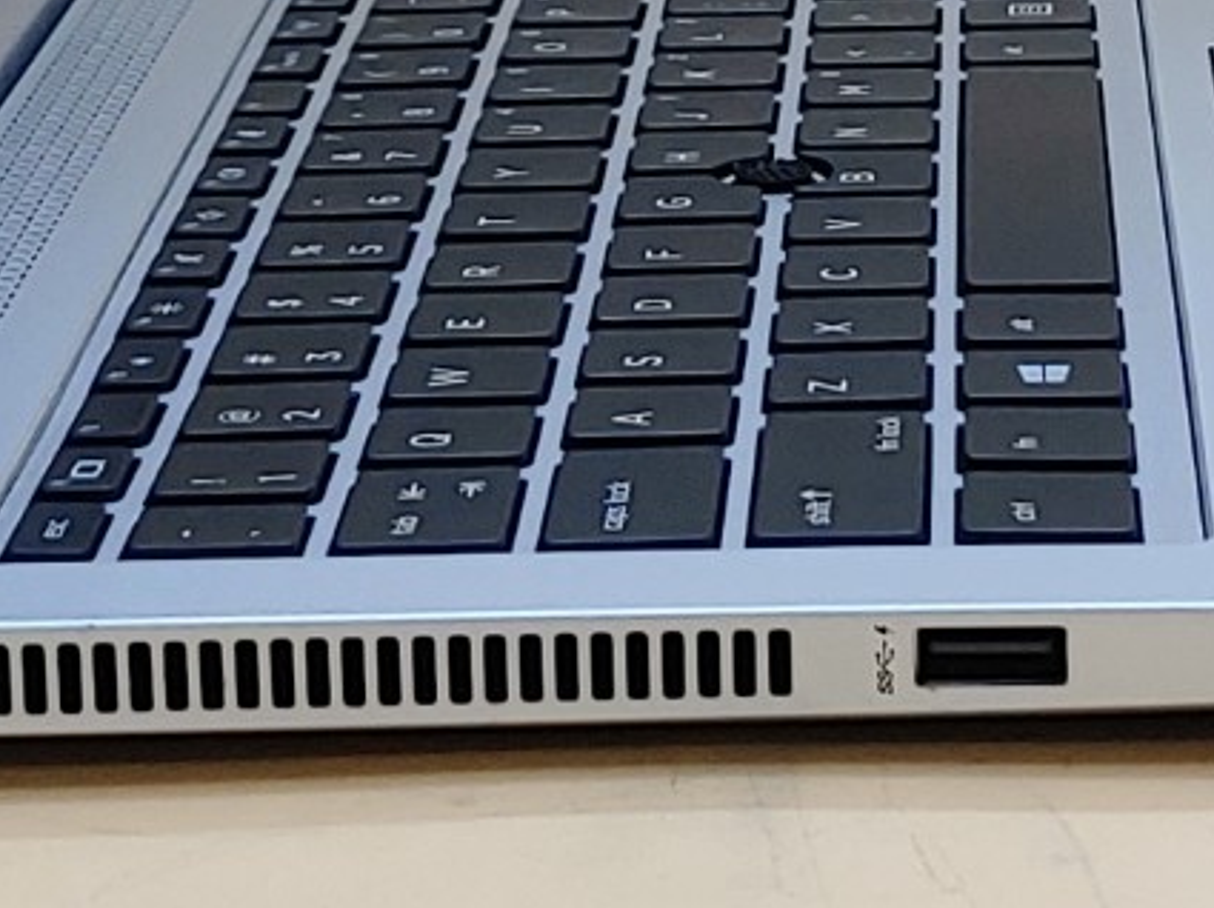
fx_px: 5466
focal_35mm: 156
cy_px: -608
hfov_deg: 12.7
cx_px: 817
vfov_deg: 9.2
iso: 50
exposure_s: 1/143
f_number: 1.8
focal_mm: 4.36
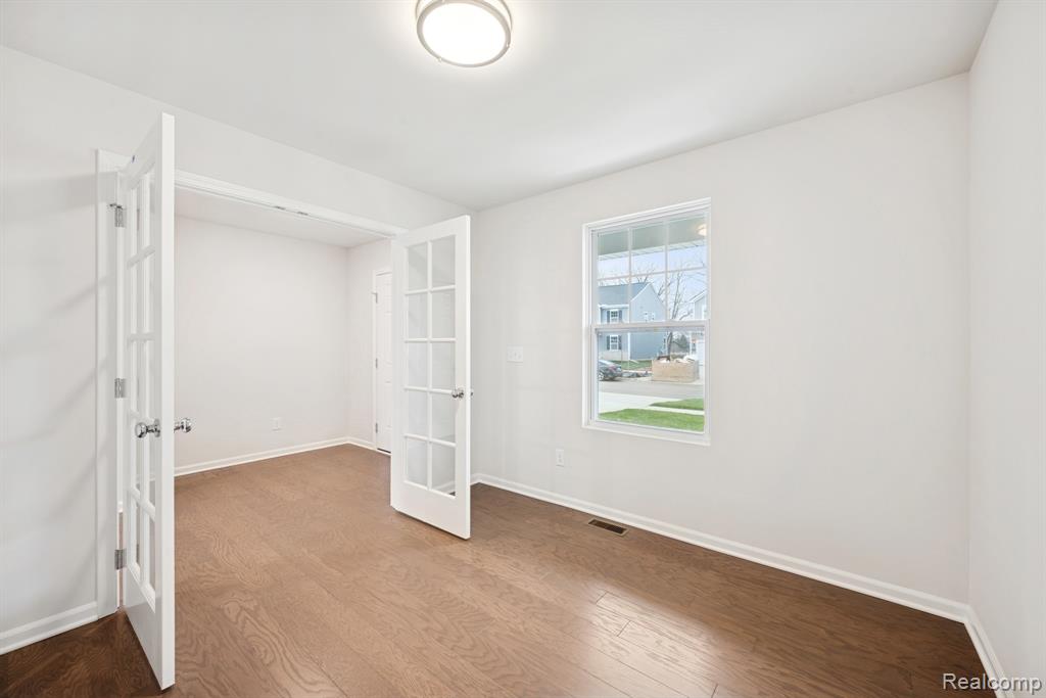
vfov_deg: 81.2
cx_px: 523
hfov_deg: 104.2
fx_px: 407
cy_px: 349
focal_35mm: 14
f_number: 9
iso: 100
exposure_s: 1.6
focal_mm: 14
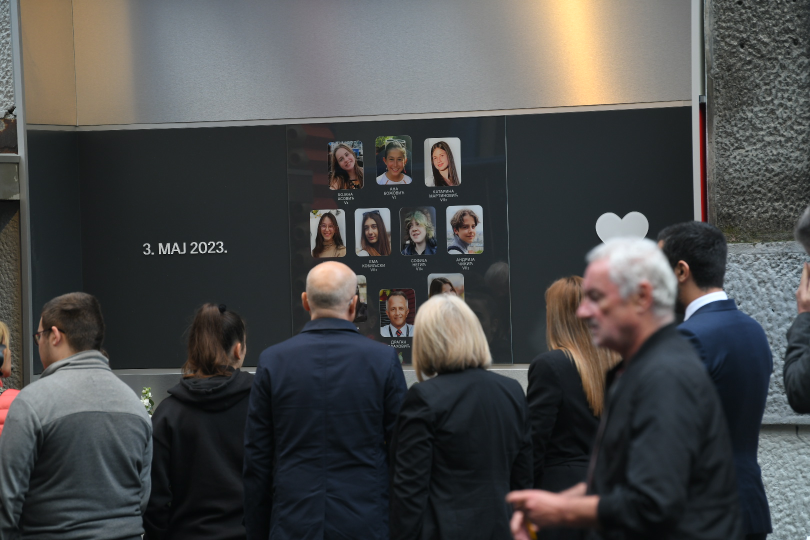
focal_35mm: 175
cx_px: 405
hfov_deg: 11.7
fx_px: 3937
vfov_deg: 7.8
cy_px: 270
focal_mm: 175
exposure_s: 1/250
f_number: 4
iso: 640
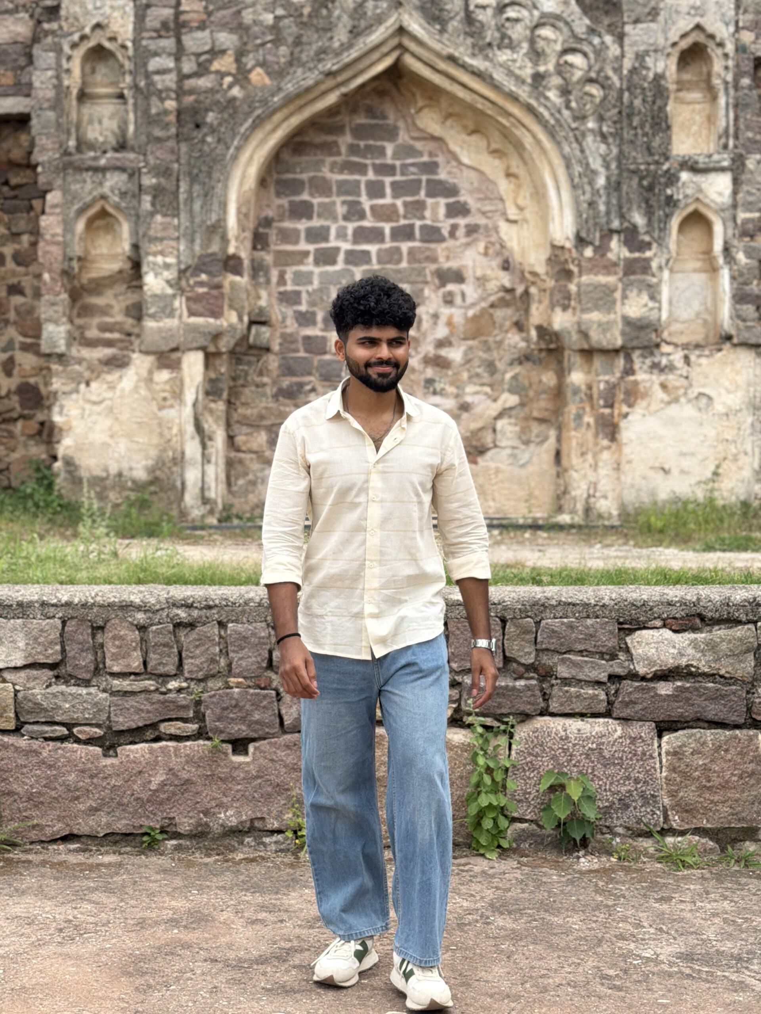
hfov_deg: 30.3
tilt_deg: -0.6
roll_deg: -0.5
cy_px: 507
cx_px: 380
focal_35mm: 48
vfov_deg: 39.7
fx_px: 1407
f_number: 1.78
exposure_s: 1/2088
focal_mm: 6.76
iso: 64
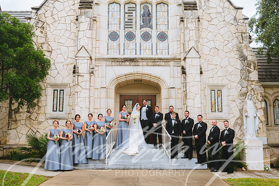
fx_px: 270
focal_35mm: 35
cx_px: 139
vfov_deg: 37.9
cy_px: 100
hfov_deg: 54.7
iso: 250
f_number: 4
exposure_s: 1/800
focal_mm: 32
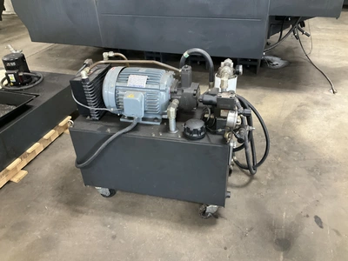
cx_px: 174
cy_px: 130
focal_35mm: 29
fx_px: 292
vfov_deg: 48.2
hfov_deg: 61.7
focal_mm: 3
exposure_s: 1/30
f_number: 1.8
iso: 320
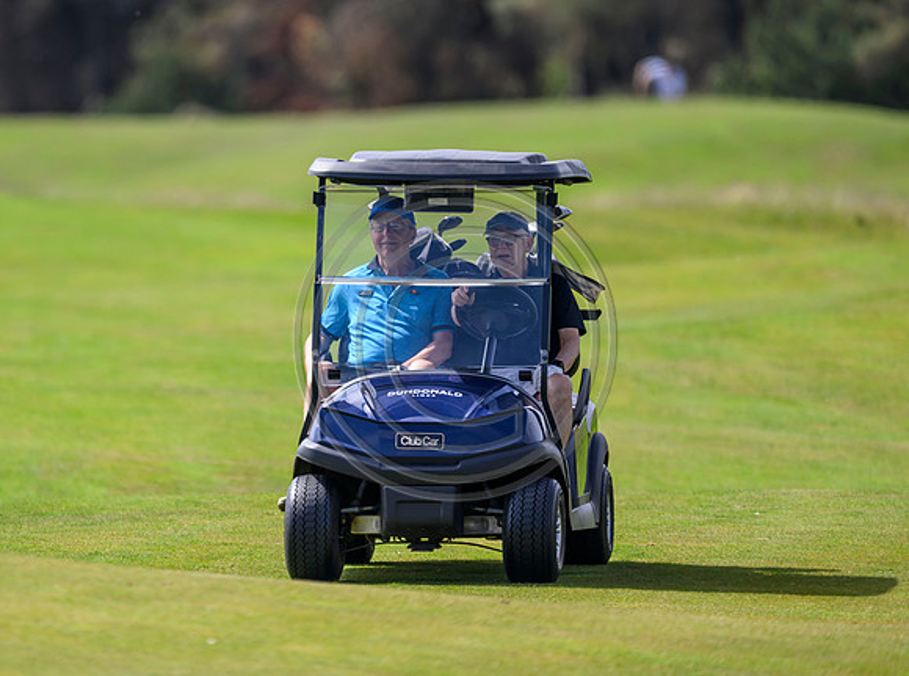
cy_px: 267
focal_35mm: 729
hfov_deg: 2.7
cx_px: 296
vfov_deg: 2.0
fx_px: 19075
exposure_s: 1/2500
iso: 500
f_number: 4
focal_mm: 560
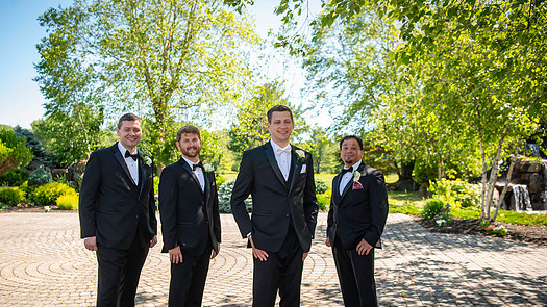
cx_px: 251
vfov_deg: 31.8
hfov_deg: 54.0
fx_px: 537
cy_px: 193
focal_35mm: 37
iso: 250
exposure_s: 1/800
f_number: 3.2
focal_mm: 32
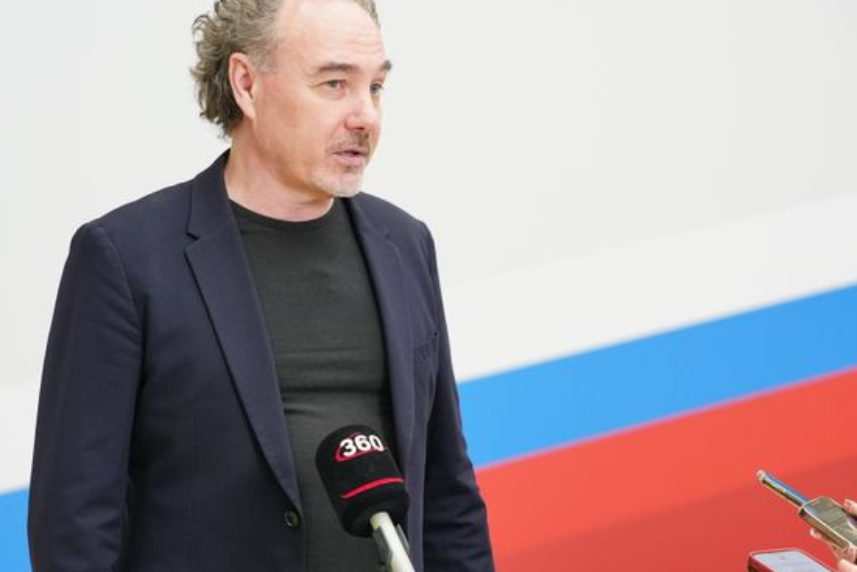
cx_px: 387
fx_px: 2119
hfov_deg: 22.9
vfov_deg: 15.4
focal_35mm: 89
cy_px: 318
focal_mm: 70
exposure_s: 1/400
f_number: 4
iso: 3200
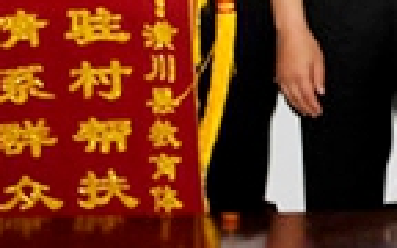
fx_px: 1839
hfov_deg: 11.3
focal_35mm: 170
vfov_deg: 7.3
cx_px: 744
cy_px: -291
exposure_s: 1/160
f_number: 8
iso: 800
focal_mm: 20
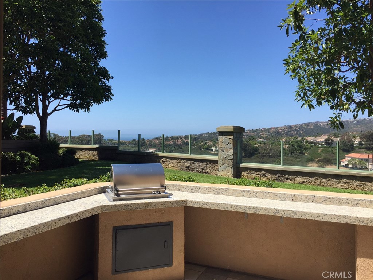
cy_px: 140
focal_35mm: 29
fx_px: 312
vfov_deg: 48.2
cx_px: 186
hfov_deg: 61.7
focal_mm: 4.15
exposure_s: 1/1883
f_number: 2.2
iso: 32
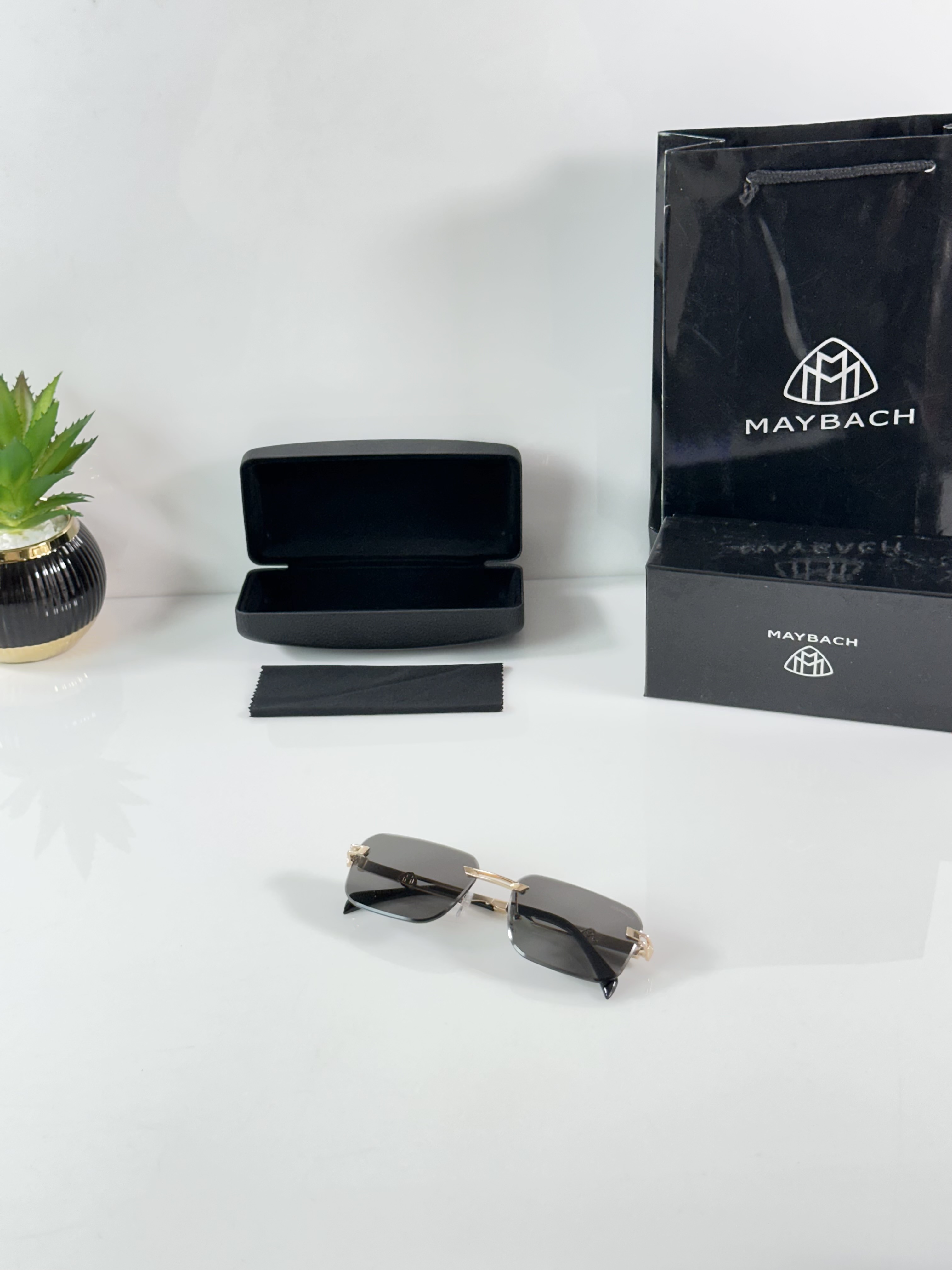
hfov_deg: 30.3
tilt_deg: -30.4
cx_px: 476
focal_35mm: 48
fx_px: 1760
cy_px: 635
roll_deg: +2.6
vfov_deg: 39.7
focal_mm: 6.86
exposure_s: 1/100
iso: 125
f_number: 1.78
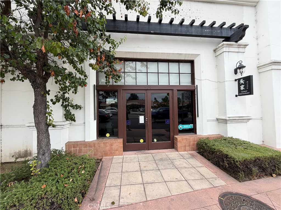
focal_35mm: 14
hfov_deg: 102.1
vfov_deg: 85.7
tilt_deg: +2.1
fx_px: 114
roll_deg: +1.6
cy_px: 105
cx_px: 140
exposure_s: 1/486
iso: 64
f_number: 2.2
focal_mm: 2.22
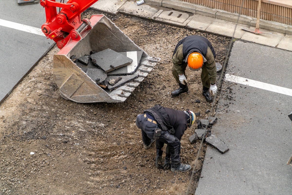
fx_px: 1671
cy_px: 98
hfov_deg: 10.0
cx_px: 146
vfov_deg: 6.7
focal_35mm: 206
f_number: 5.6
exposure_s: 1/200
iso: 1000
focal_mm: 206
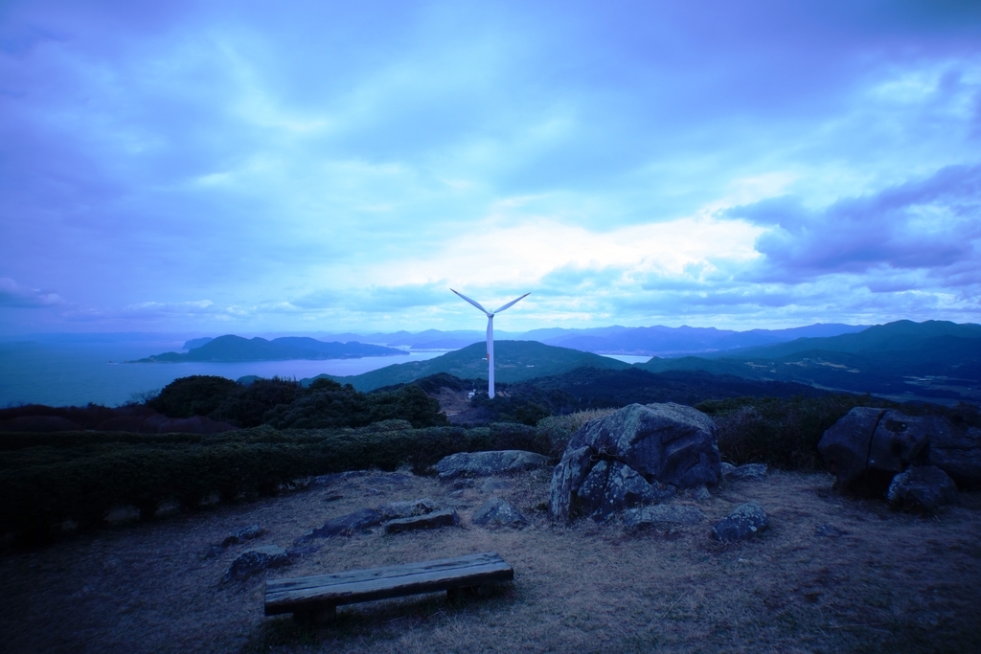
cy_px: 327
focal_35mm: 24
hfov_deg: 73.7
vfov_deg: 53.1
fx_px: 654
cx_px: 490
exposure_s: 1/640
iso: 125
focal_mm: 8.8
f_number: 8
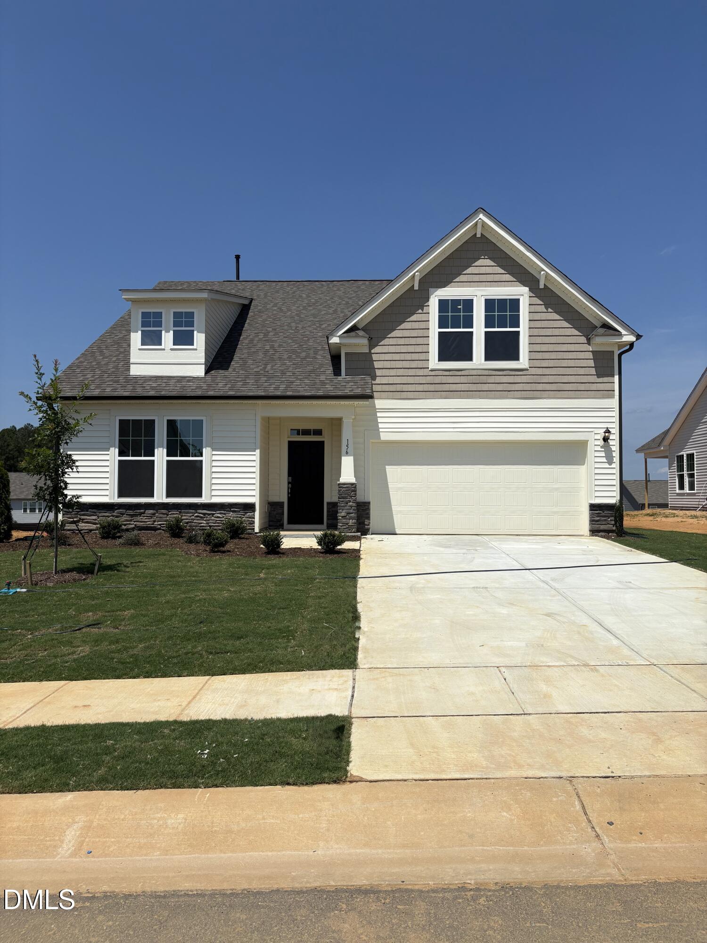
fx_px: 708
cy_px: 472
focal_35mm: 26
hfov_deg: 53.1
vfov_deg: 67.3
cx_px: 354
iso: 50
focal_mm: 5.96
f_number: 1.6
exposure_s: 1/8850
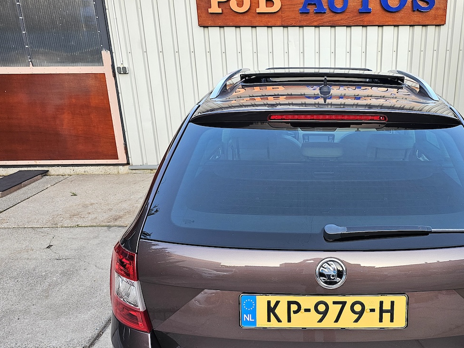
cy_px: 213
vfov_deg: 42.7
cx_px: 321
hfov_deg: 53.9
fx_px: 442
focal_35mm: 33
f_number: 1.7
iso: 80
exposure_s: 1/180
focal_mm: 6.3
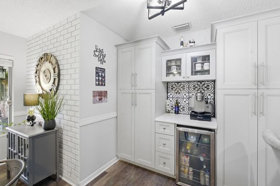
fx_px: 117
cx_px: 145
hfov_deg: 100.4
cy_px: 88
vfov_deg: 77.3
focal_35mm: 15
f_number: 8
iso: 2000
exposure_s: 1/250
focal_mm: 14
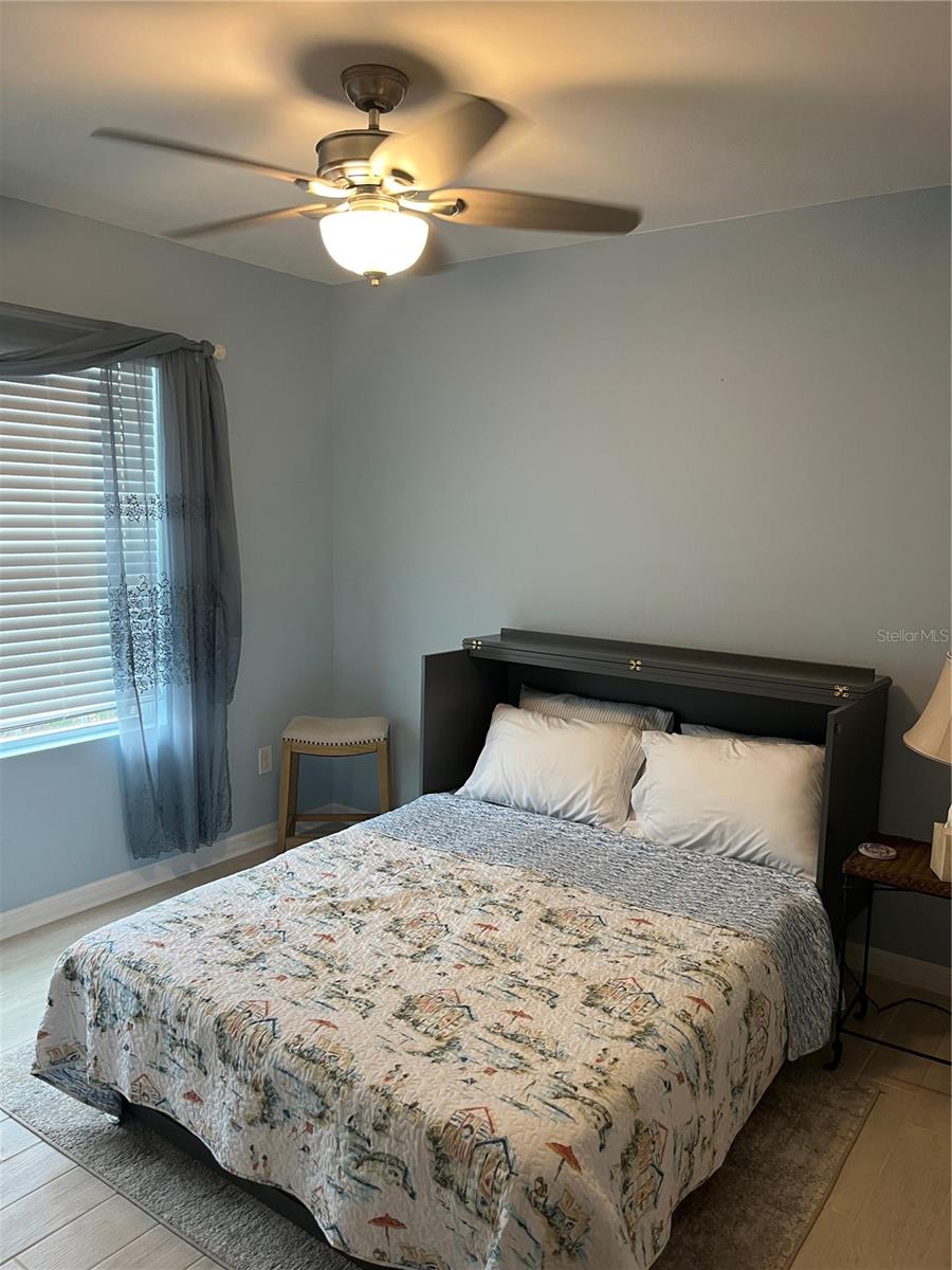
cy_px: 635
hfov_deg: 53.1
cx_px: 476
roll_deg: -0.7
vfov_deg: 67.3
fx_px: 953
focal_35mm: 26
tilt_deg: -8.8
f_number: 1.6
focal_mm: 5.1
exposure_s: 1/60
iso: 100
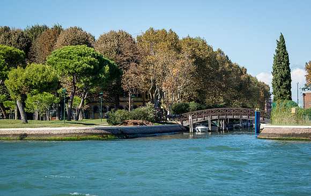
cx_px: 161
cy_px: 109
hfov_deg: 19.8
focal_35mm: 105
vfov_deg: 12.6
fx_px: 890
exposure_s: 1/640
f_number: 9
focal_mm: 92
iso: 500
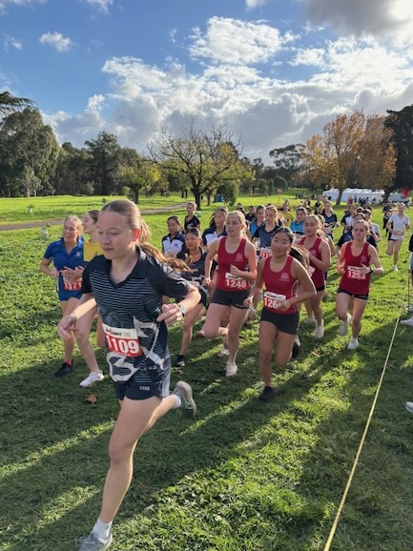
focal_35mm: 27
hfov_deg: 51.3
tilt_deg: -12.0
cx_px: 203
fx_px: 430
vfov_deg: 65.3
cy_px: 276
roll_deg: -4.3
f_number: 1.6
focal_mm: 5.96
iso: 50
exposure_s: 1/1984
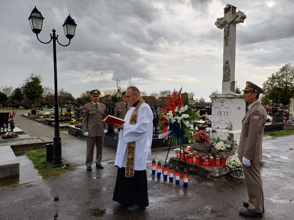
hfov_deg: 69.4
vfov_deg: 54.9
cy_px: 110
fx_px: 212
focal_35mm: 25
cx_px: 147
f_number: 1.8
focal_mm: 4.65
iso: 50
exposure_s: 1/110
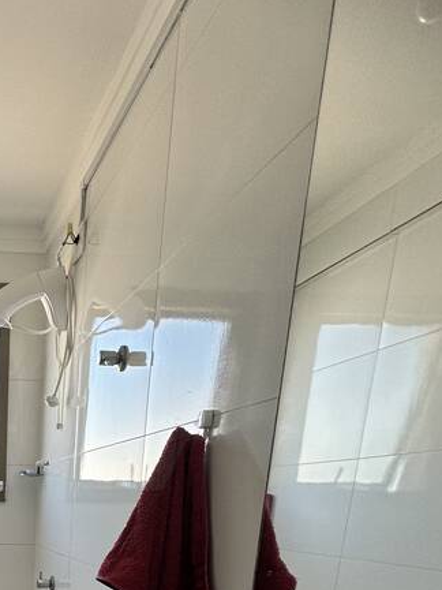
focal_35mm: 35
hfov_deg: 34.9
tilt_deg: -15.3
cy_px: 666
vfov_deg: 40.9
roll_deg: -0.8
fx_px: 596
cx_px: -45
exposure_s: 1/99
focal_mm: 2.22
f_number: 2.2
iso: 64
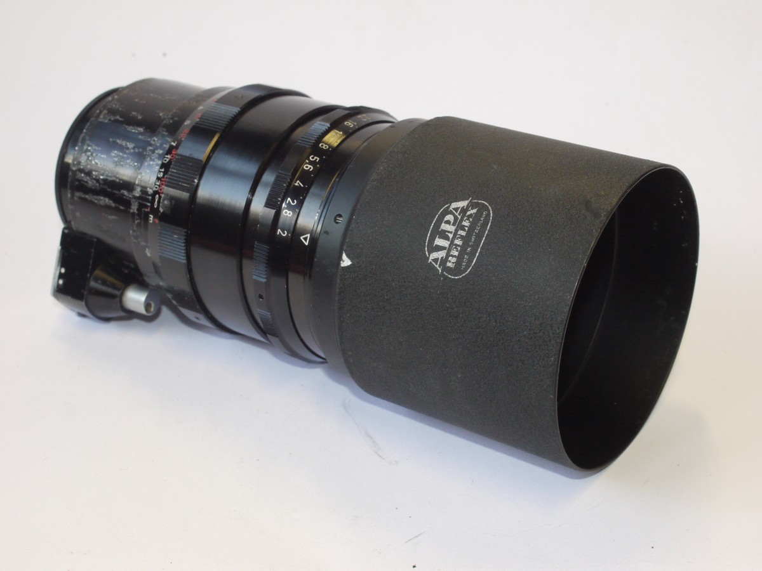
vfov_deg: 24.4
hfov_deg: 32.2
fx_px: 1321
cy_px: 286
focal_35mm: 60
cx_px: 381
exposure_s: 1/50
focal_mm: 30
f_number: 10
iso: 800
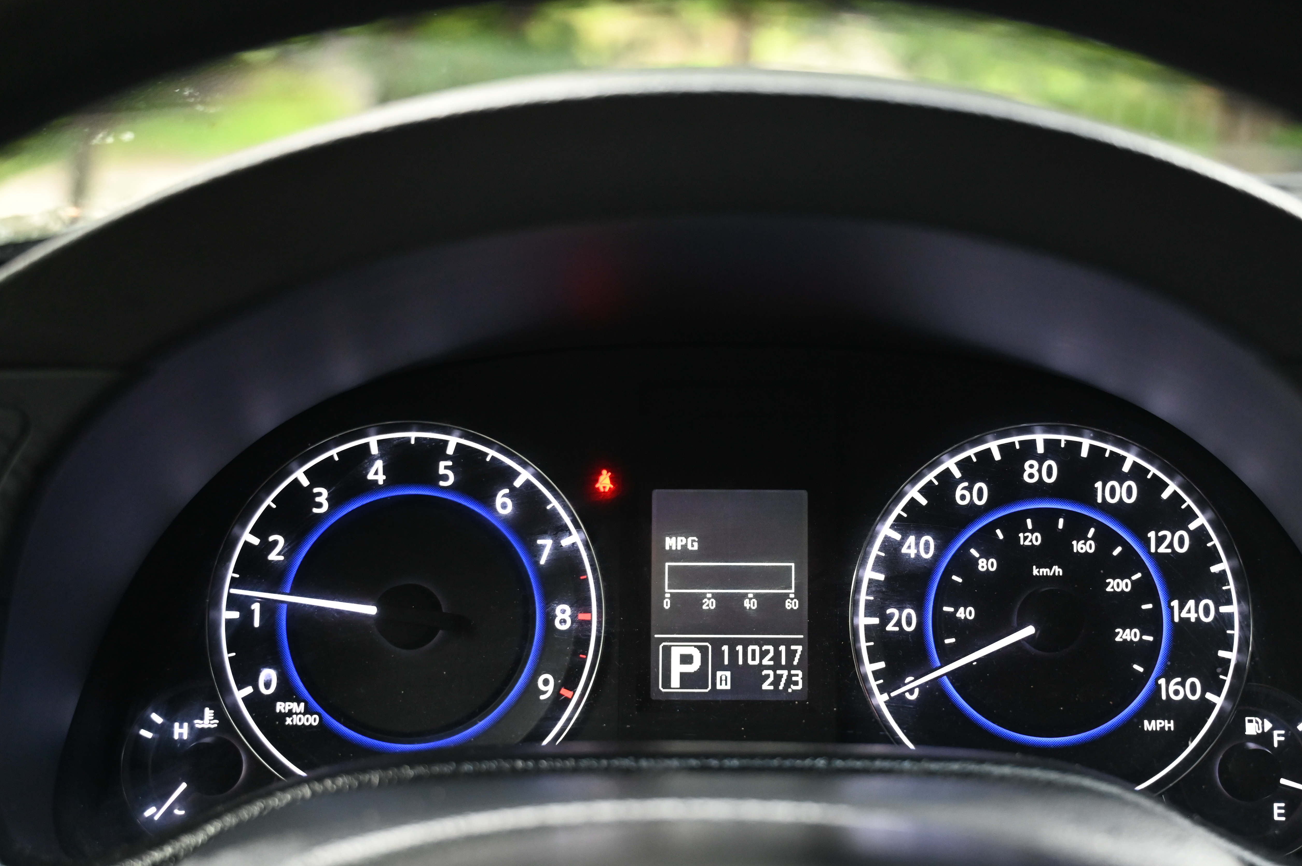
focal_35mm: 47
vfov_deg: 28.5
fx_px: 1699
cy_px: 514
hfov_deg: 41.8
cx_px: 751
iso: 3200
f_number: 4
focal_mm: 39
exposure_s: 1/125
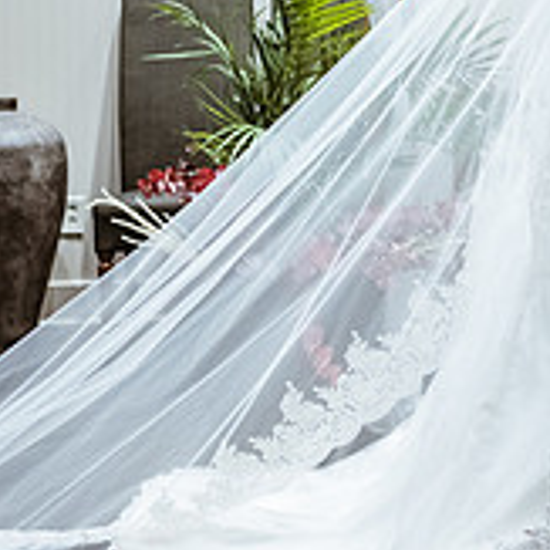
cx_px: 533
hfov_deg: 16.1
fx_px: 1905
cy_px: -5
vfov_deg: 16.1
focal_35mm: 106
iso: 1000
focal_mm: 35
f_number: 1.8
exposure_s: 1/500
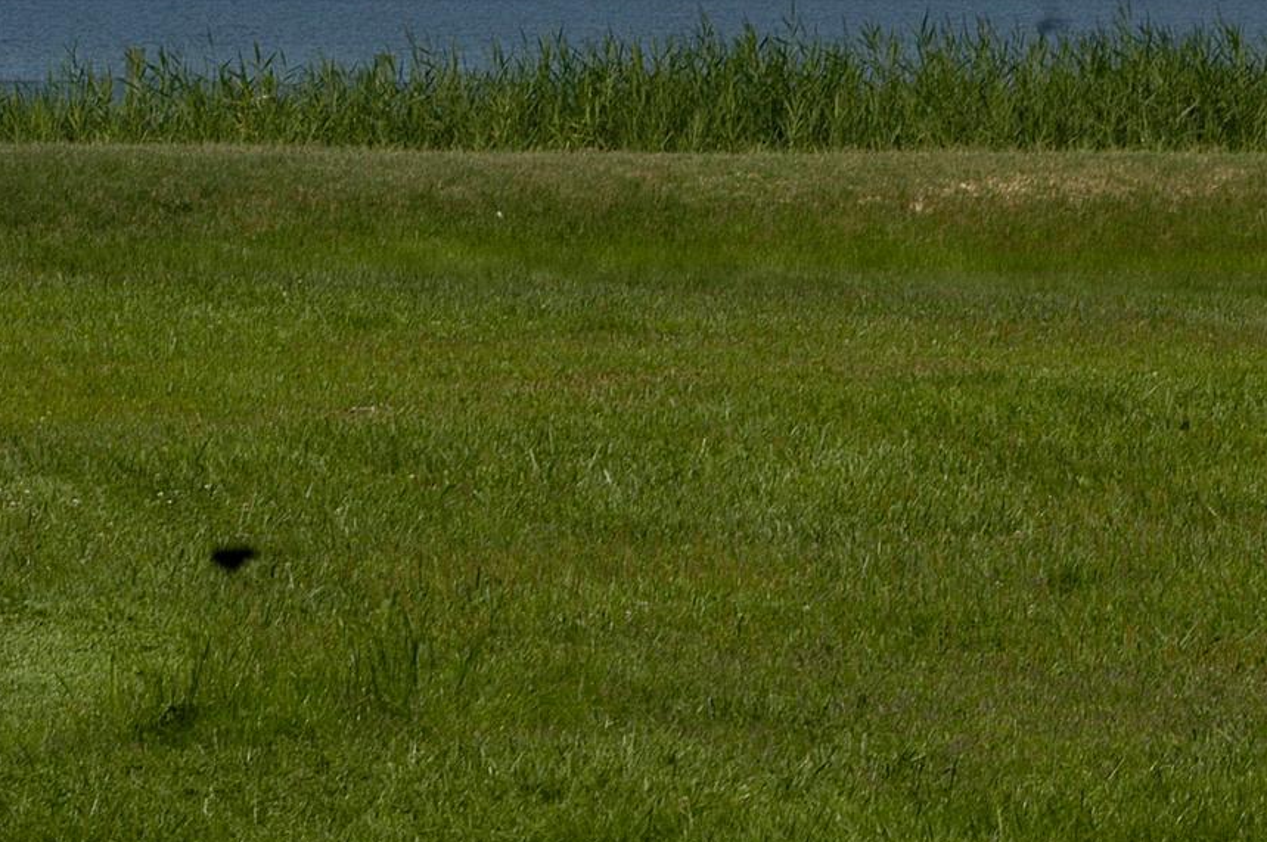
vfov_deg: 5.8
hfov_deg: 8.6
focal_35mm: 236
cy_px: 48
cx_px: 1481
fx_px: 8298
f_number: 10
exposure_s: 1/350
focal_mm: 66
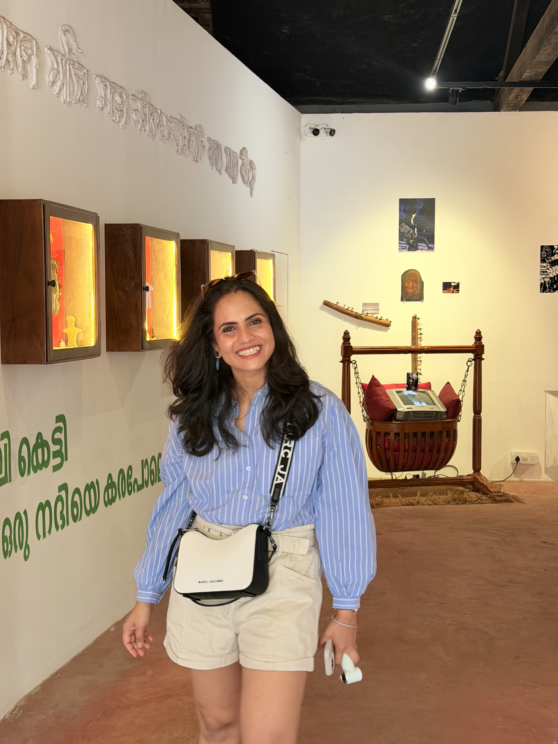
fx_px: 1032
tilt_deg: -4.0
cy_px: 372
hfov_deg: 30.3
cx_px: 279
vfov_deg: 39.7
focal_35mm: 48
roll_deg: -0.2
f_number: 1.78
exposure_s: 1/50
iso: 100
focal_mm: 6.76
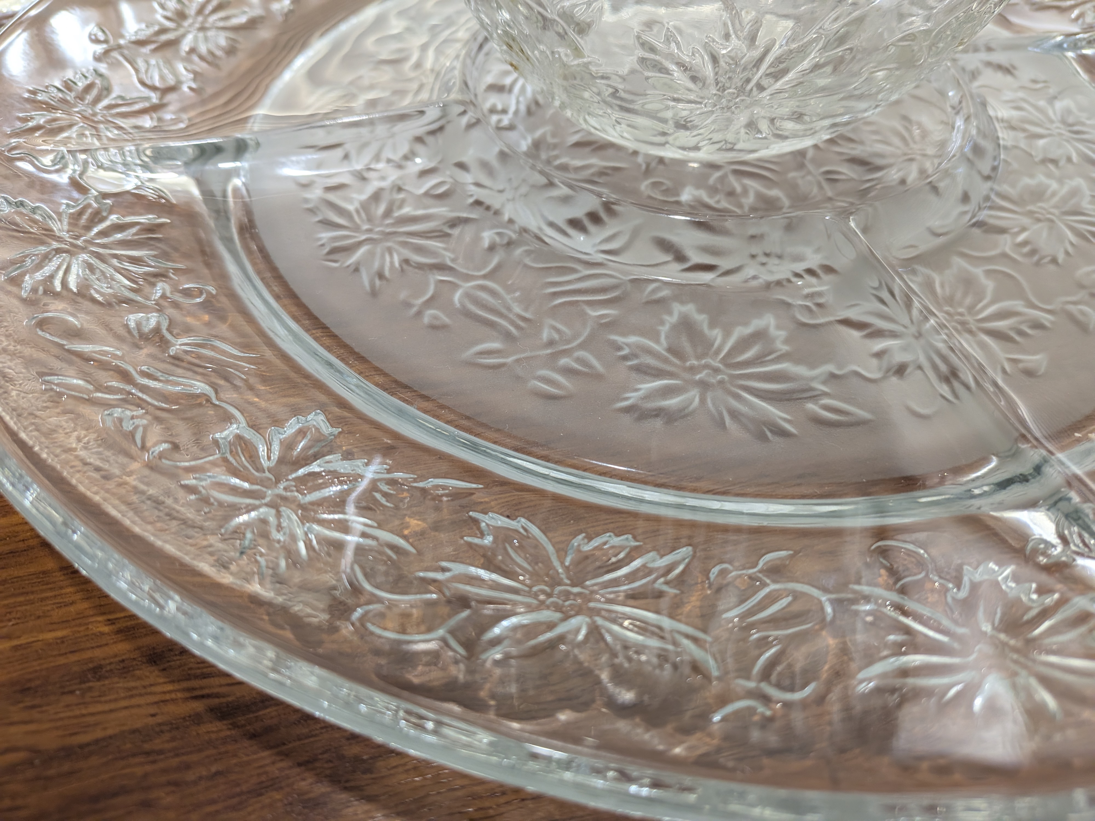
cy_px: 410
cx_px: 548
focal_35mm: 24
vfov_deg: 56.8
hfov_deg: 71.6
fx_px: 759
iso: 213
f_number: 1.7
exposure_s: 1/100
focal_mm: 4.53
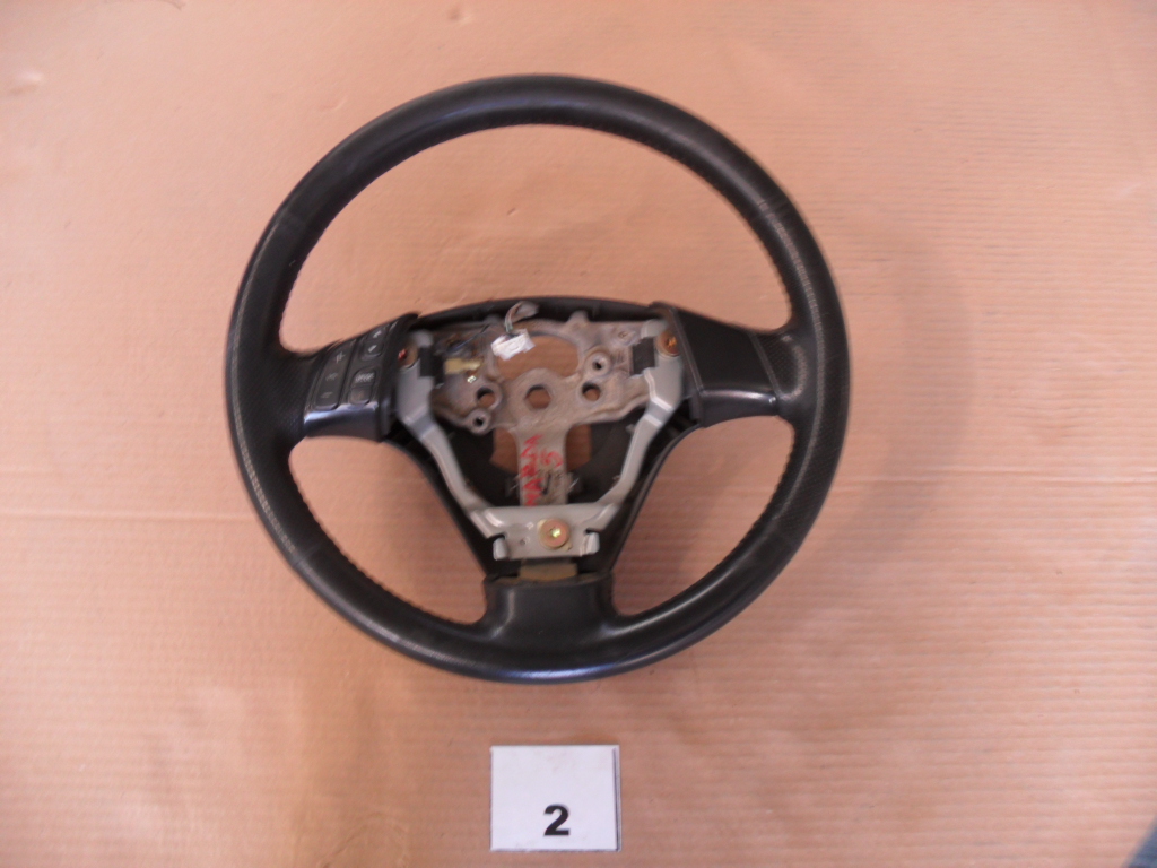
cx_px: 578
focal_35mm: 35
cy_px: 434
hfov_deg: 52.6
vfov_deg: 40.7
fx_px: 1170
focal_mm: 6.3
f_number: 3
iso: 80
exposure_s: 1/8
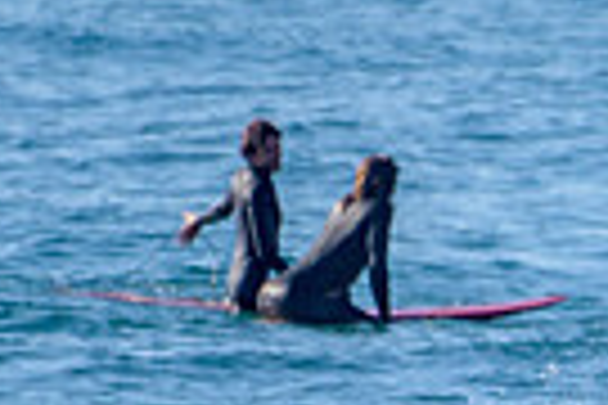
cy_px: 596
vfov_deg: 0.5
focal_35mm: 2628
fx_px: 44381
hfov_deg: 0.8
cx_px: 1198
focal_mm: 500
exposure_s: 1/2000
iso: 180
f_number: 5.6
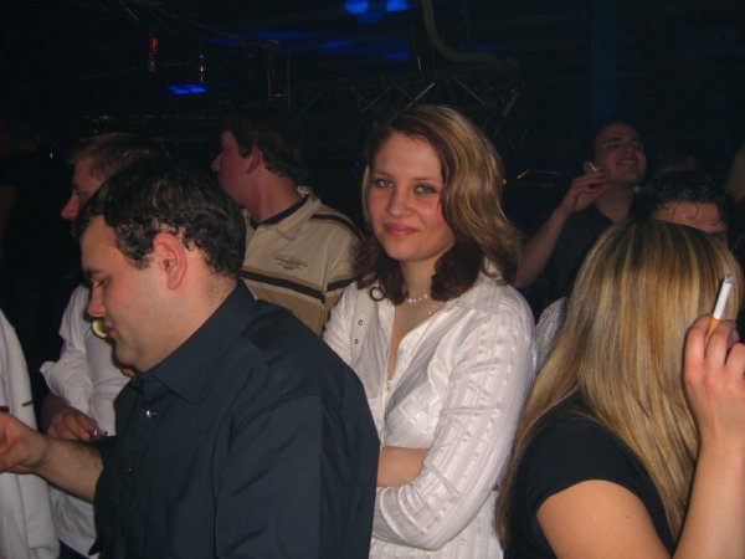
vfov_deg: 37.7
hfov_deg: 49.0
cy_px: 280
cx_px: 372
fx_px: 818
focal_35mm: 38
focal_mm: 7.9
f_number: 2.8
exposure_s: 1/60
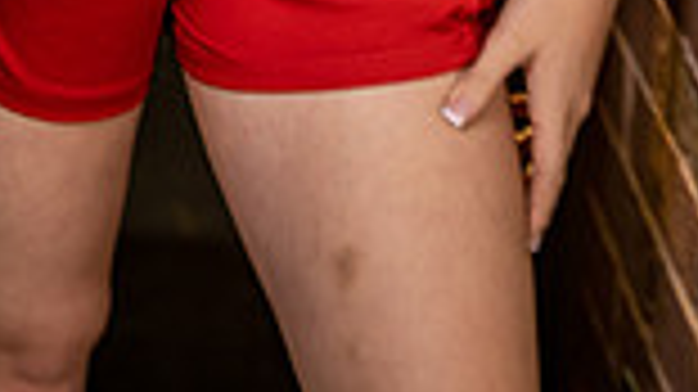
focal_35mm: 158
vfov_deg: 7.1
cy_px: -608
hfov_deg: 13.6
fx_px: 2923
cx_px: 198
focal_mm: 52
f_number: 3.2
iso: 320
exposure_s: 1/250
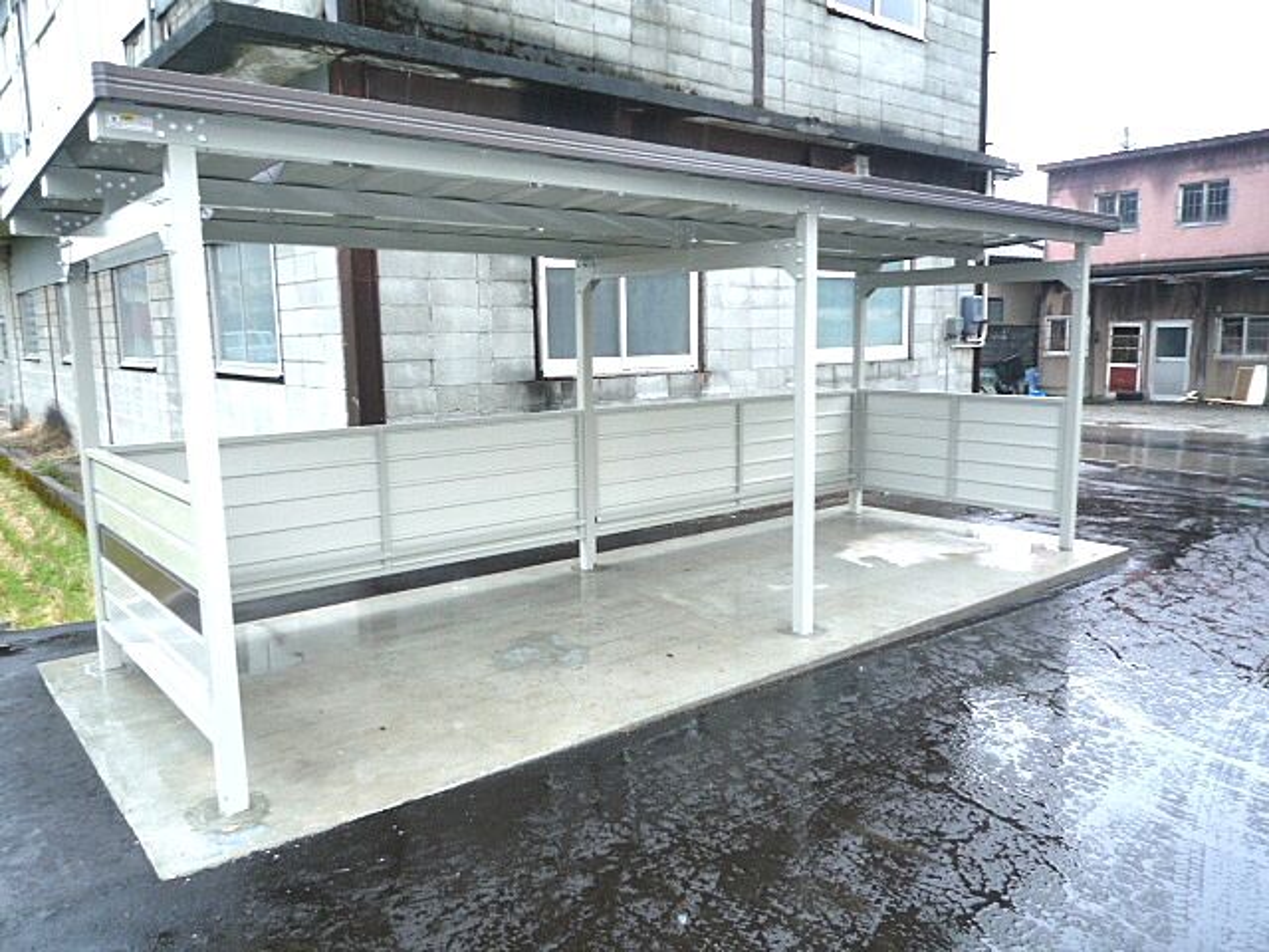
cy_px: 476
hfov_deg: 69.4
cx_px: 634
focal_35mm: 25
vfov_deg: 54.9
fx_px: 916
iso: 100
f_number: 2.8
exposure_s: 1/40
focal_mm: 4.4
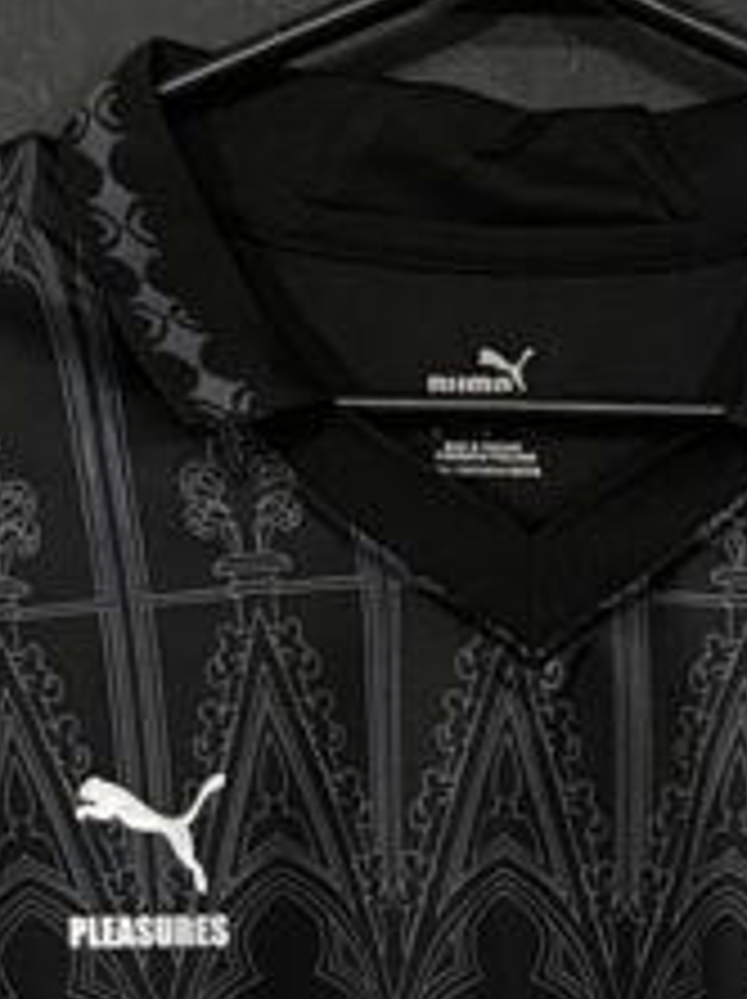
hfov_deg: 12.3
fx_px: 3459
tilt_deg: -10.3
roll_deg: +0.4
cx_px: 562
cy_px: 1440
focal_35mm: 120
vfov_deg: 15.3
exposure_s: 1/60
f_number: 1.8
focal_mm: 4.25
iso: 400
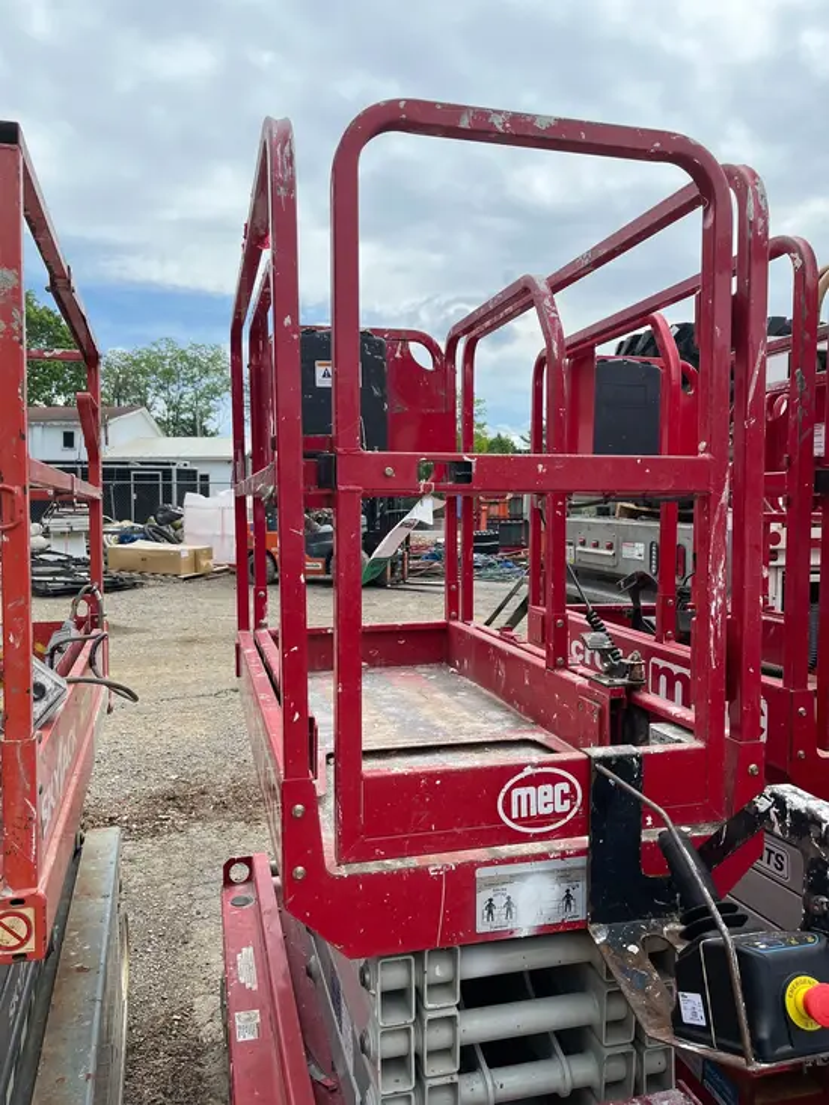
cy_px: 552
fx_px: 830
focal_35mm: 26
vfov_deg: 67.3
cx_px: 414
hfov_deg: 53.1
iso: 50
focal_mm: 5.1
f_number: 1.6
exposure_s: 1/1832
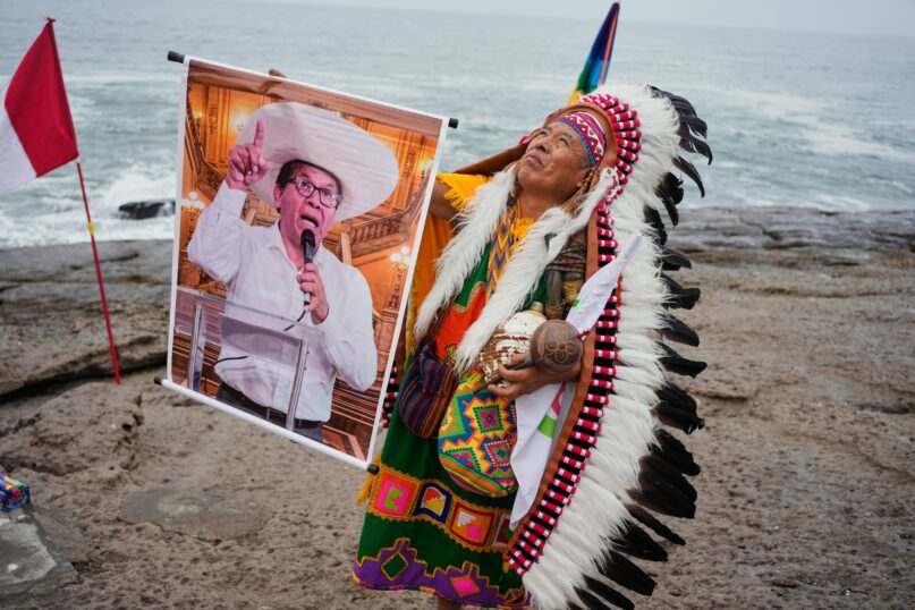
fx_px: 890
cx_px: 458
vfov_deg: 37.9
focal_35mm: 35
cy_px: 305
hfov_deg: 54.4
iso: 500
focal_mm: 35
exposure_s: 1/3200
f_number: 3.5
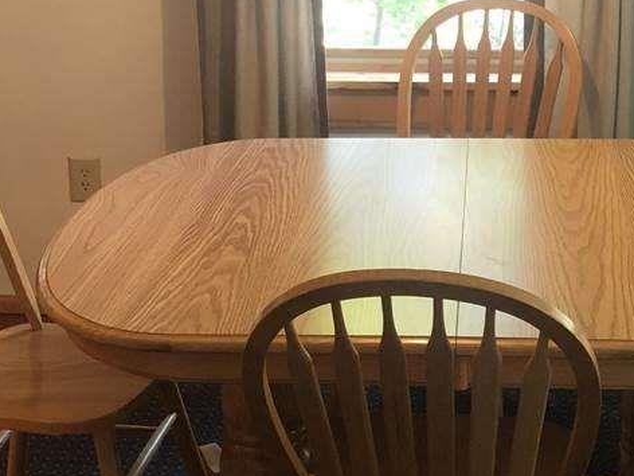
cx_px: 427
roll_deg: +0.6
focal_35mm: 76
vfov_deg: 19.2
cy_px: 94
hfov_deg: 25.5
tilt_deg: -16.9
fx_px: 1392
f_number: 1.8
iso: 40
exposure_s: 1/17
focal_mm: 3.99
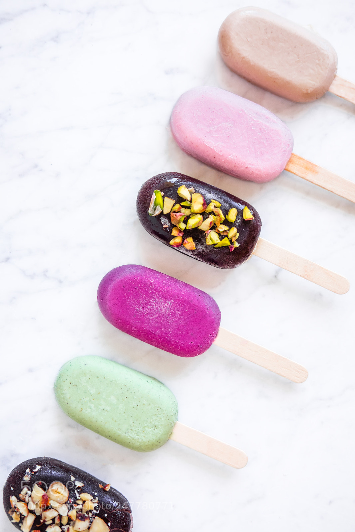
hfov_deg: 25.5
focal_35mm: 53
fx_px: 784
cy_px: 266
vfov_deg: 37.5
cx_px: 178
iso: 250
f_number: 3.2
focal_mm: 35
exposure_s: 1/100
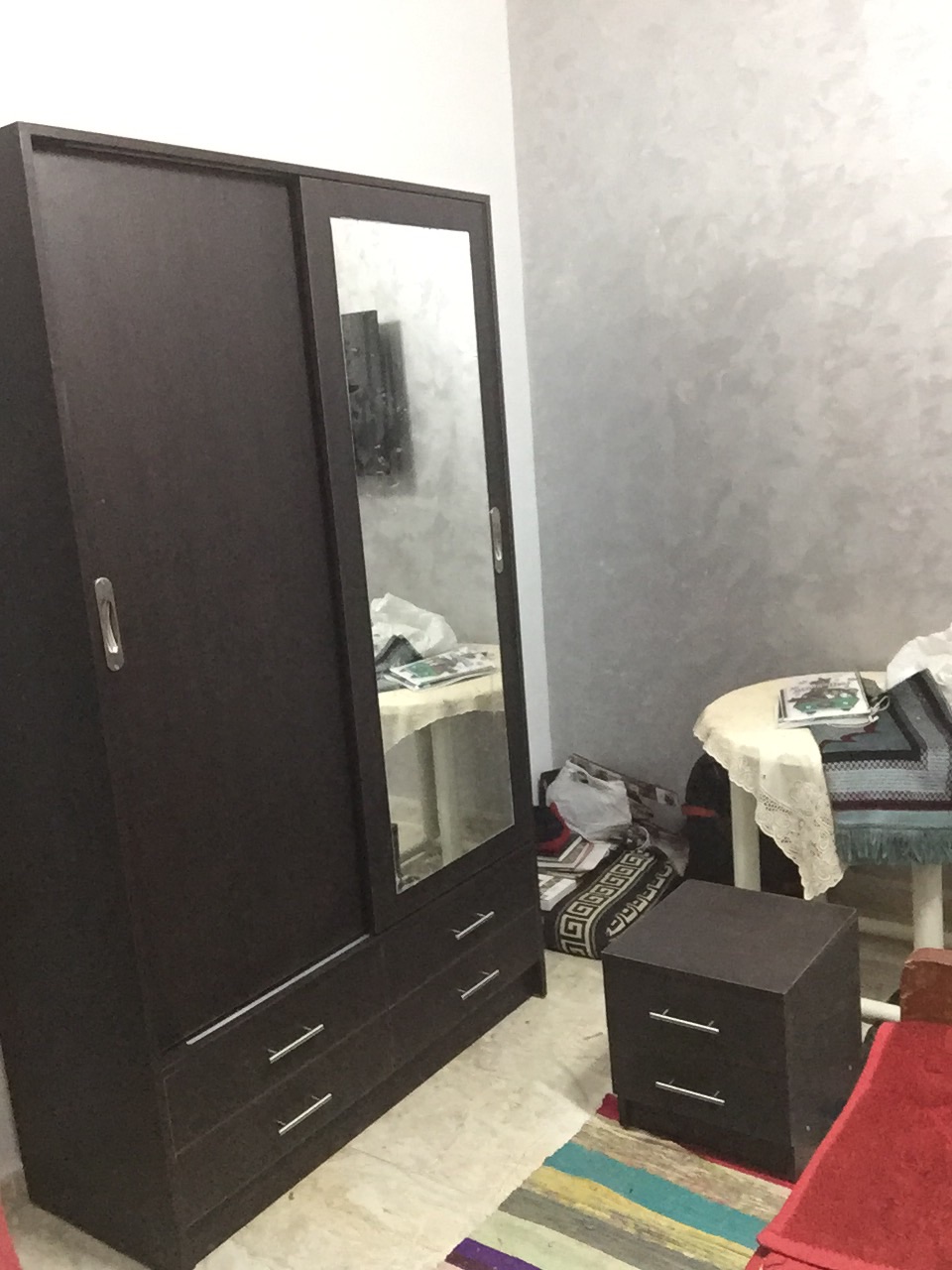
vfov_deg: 58.4
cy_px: 635
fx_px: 1137
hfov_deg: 45.4
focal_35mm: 31
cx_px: 476
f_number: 2.2
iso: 320
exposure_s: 1/20
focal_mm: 2.65
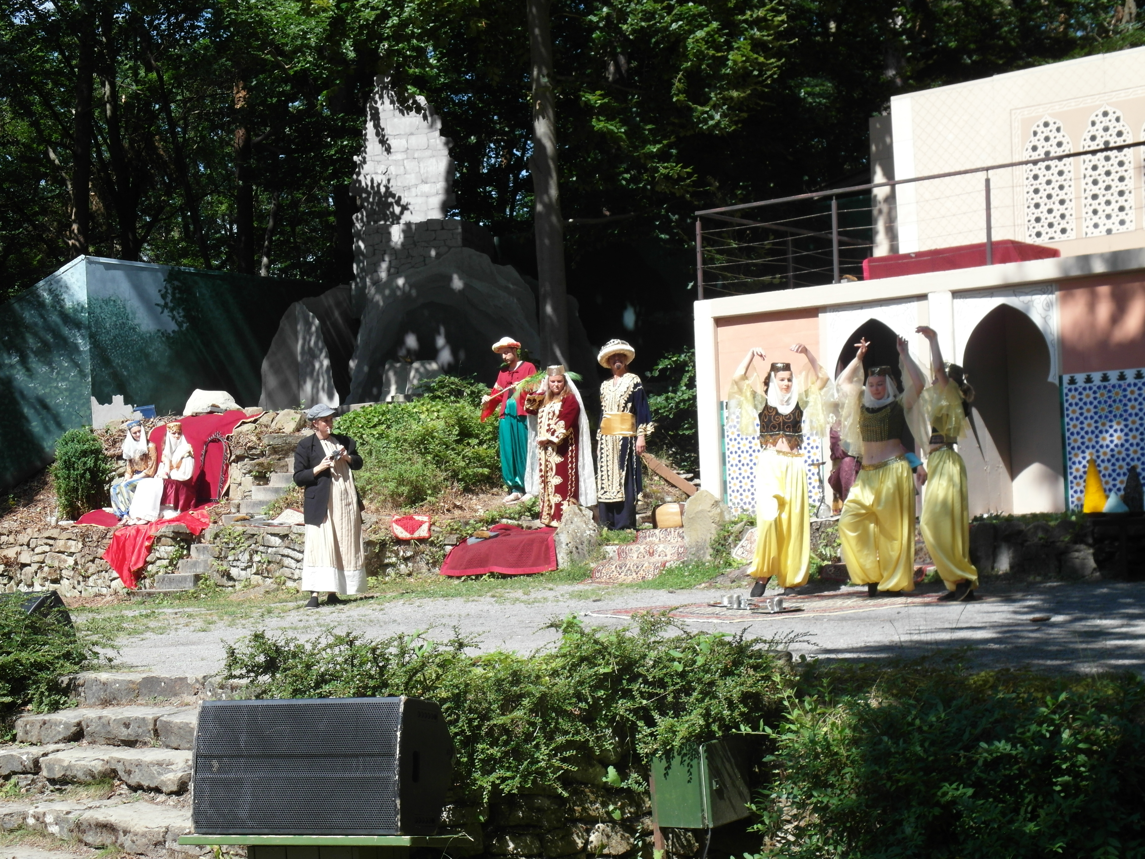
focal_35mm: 66
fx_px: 2183
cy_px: 430
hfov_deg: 29.4
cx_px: 572
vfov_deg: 22.3
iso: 80
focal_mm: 14.1
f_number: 4.7
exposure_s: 1/350
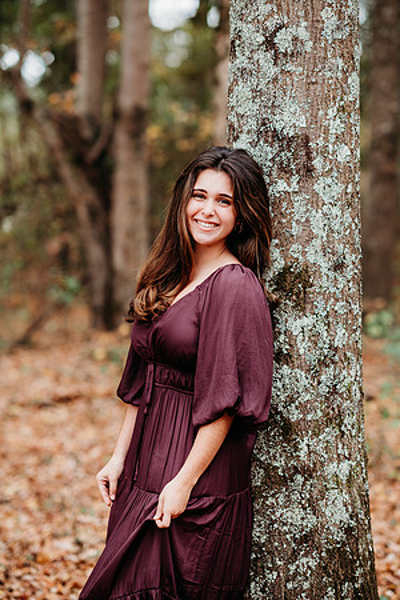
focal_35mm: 85
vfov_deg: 23.9
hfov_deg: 16.1
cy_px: 300
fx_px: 1417
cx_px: 200
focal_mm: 85
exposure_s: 1/500
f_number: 2.2
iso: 250
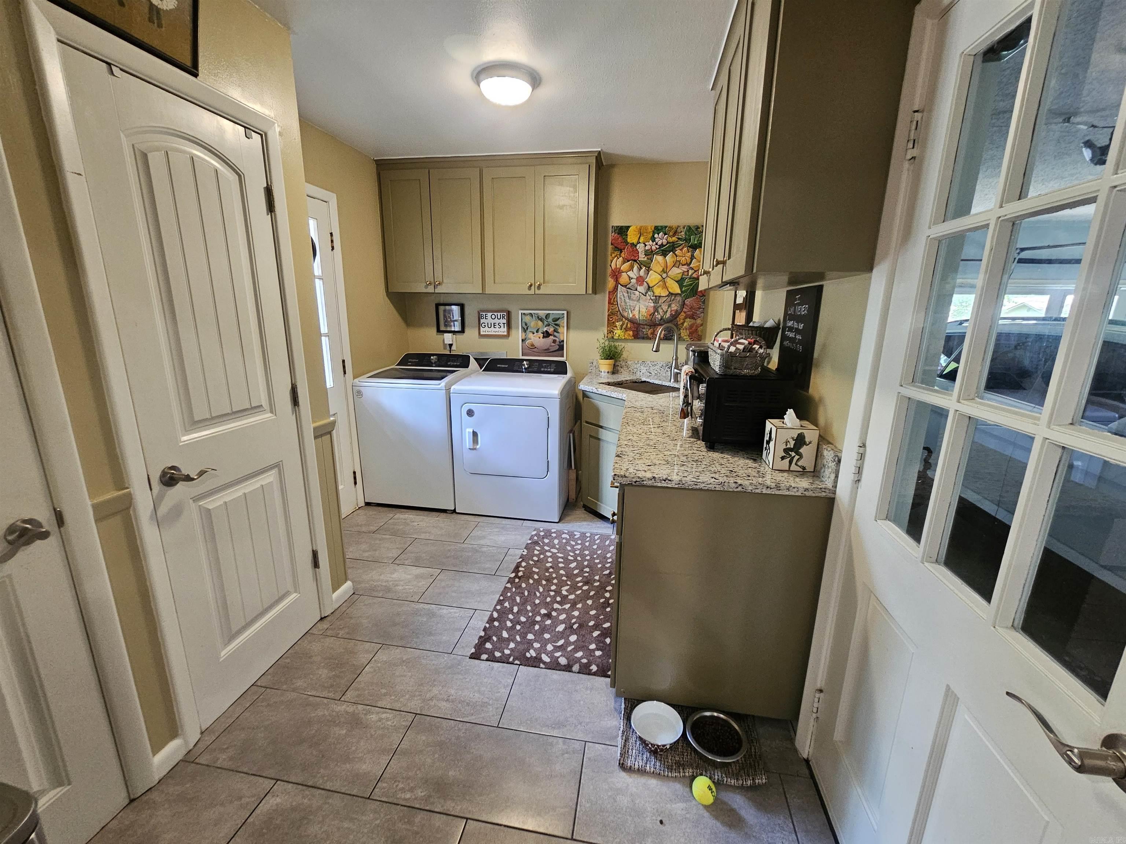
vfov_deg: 89.9
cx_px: 563
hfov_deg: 106.2
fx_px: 423
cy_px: 422
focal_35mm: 13
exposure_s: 1/30
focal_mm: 2.2
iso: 400
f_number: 2.2
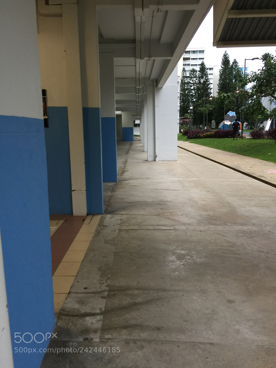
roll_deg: +1.4
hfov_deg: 48.2
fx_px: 308
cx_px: 138
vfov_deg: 61.7
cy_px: 184
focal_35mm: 29
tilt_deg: -10.2
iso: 40
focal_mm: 4.15
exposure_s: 1/17
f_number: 2.2
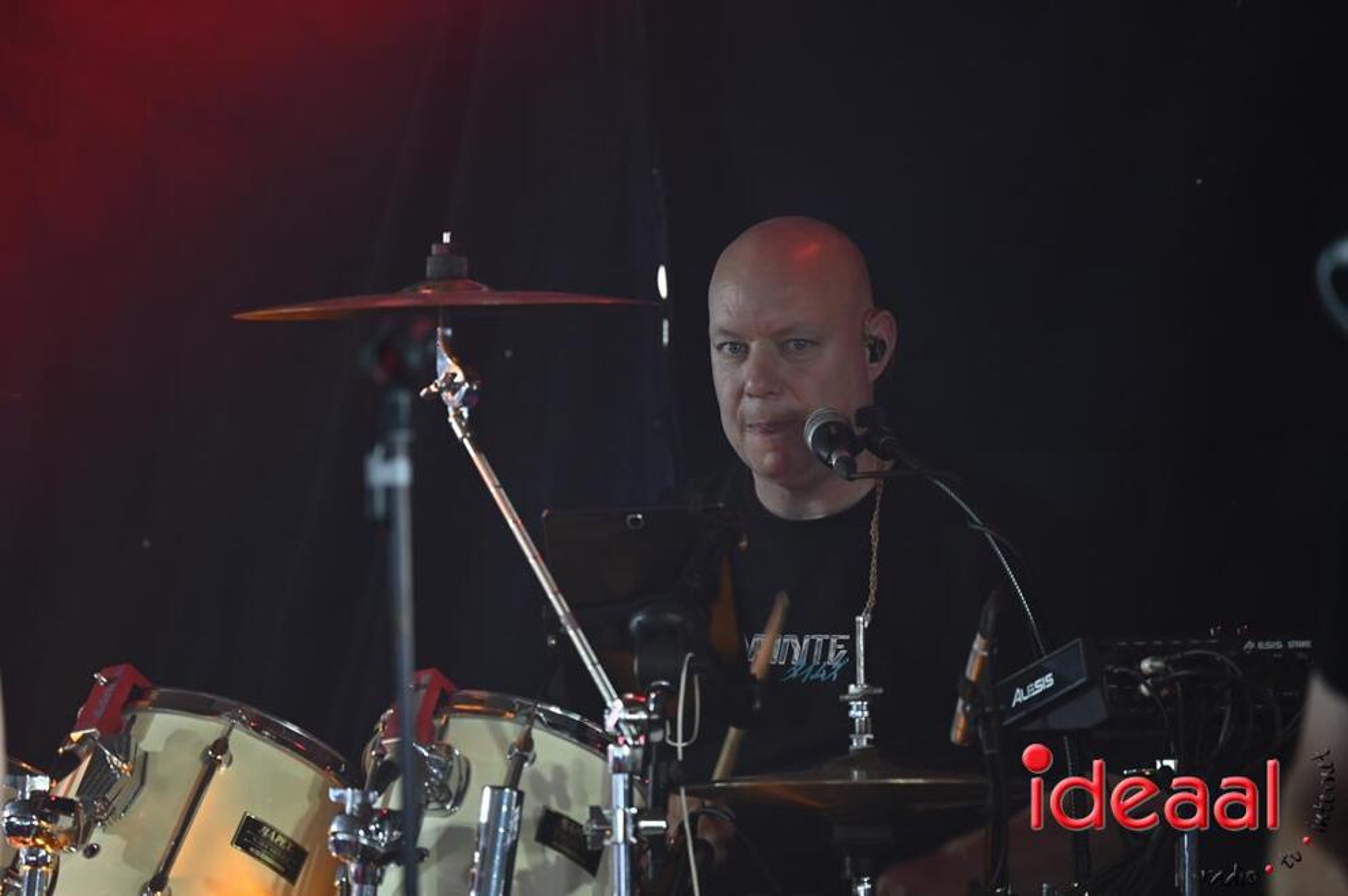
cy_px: 448
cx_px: 674
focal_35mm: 400
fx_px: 14960
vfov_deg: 3.4
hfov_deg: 5.2
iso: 1600
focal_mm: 400
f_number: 5.6
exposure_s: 1/60
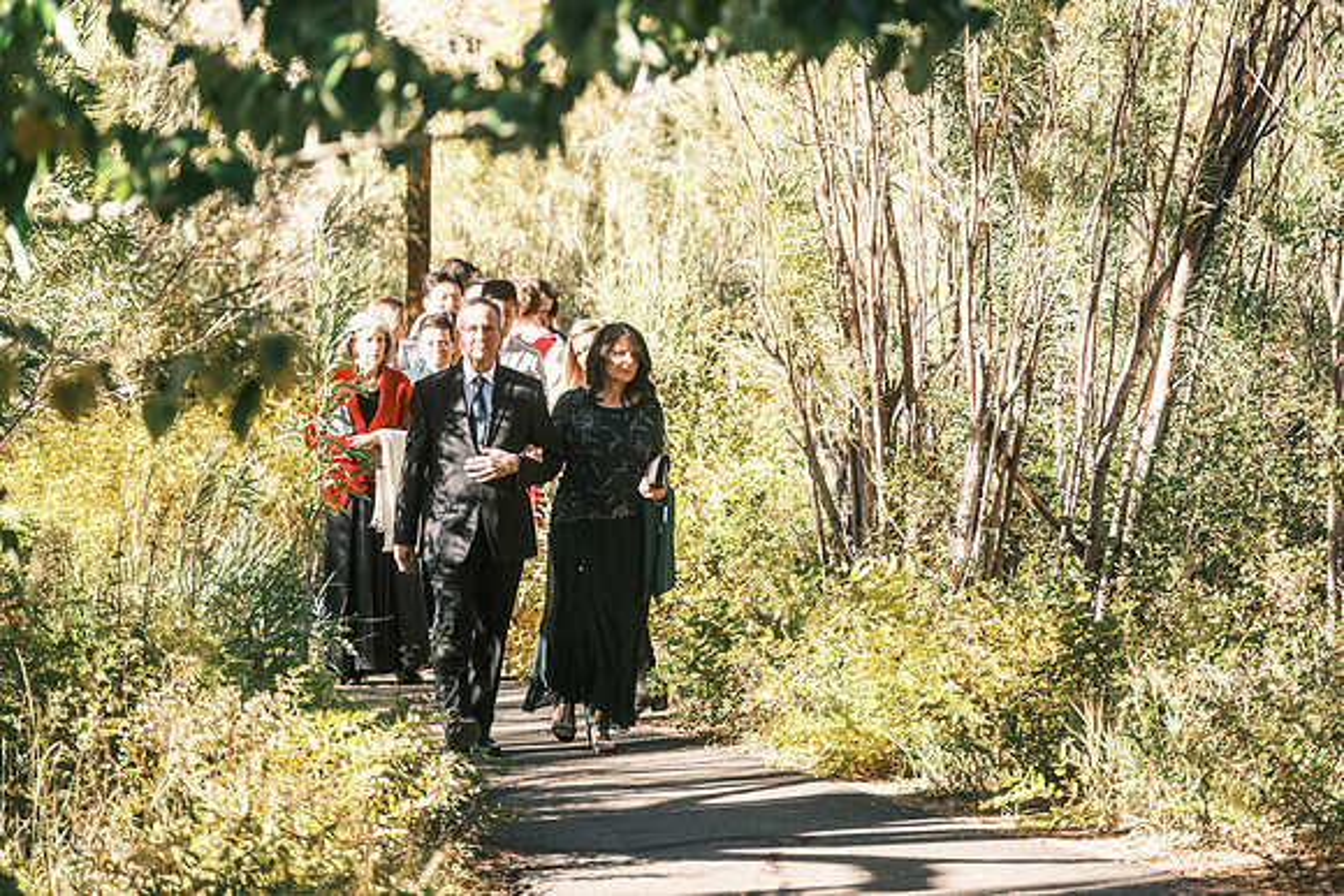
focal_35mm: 173
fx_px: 6460
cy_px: 448
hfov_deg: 11.9
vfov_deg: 7.9
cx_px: 672
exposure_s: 1/1000
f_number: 2.8
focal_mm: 115
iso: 200
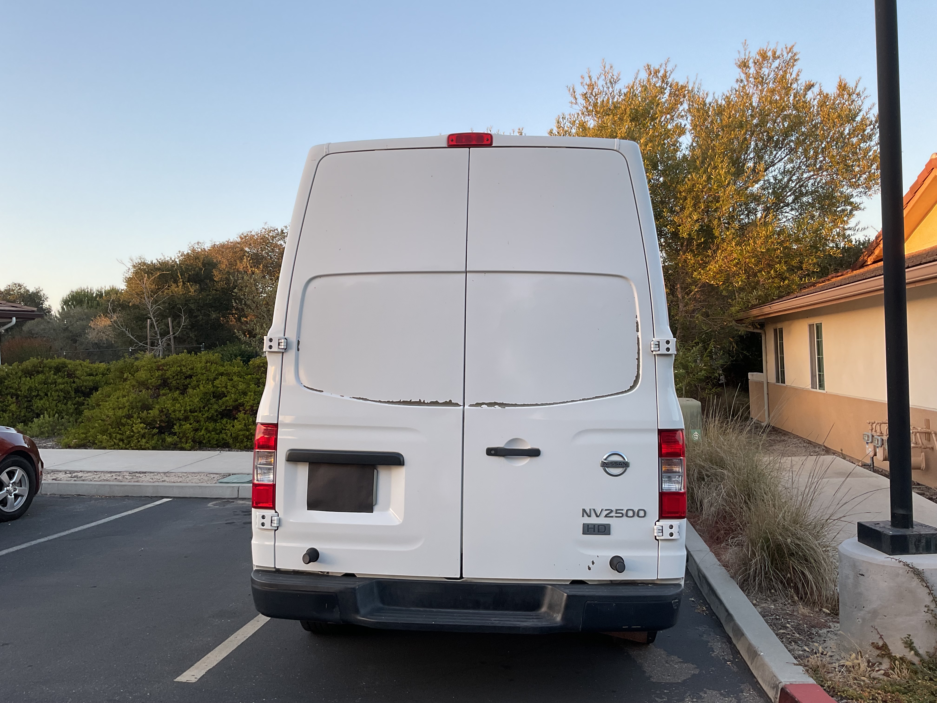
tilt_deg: +0.0
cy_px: 352
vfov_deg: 48.2
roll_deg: +2.6
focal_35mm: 29
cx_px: 468
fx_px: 785
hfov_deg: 61.7
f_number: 1.8
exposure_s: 1/199
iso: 16
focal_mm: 3
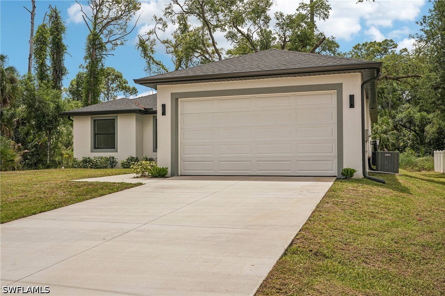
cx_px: 222
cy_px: 148
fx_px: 426
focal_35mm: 34
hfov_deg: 55.1
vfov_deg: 38.3
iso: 400
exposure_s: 1/1000
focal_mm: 34.5
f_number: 8
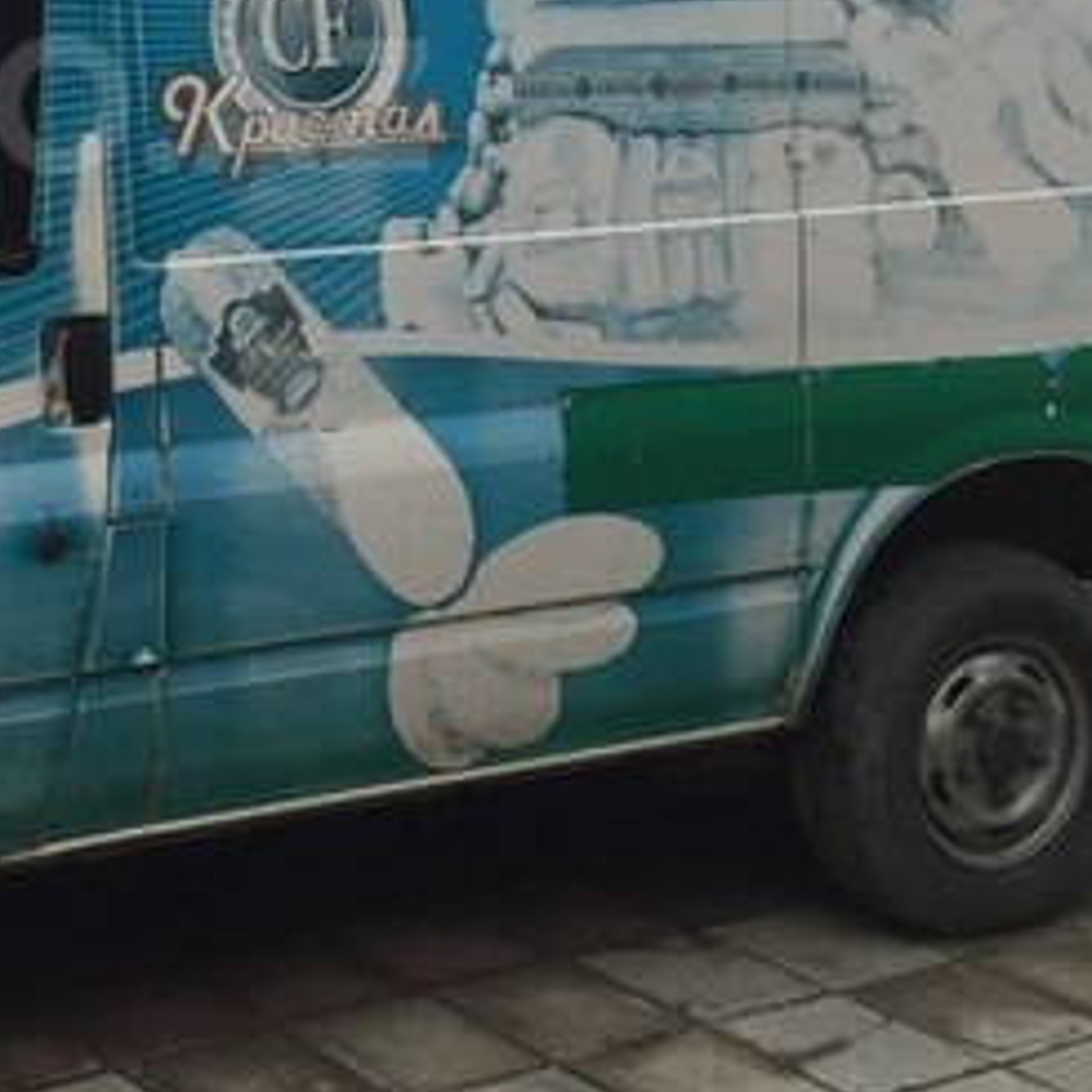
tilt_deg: -3.2
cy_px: 105
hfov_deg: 23.8
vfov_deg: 24.3
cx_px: -27
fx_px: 2463
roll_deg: -1.1
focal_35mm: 69
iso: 32
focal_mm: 4.15
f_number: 2.2
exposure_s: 1/608
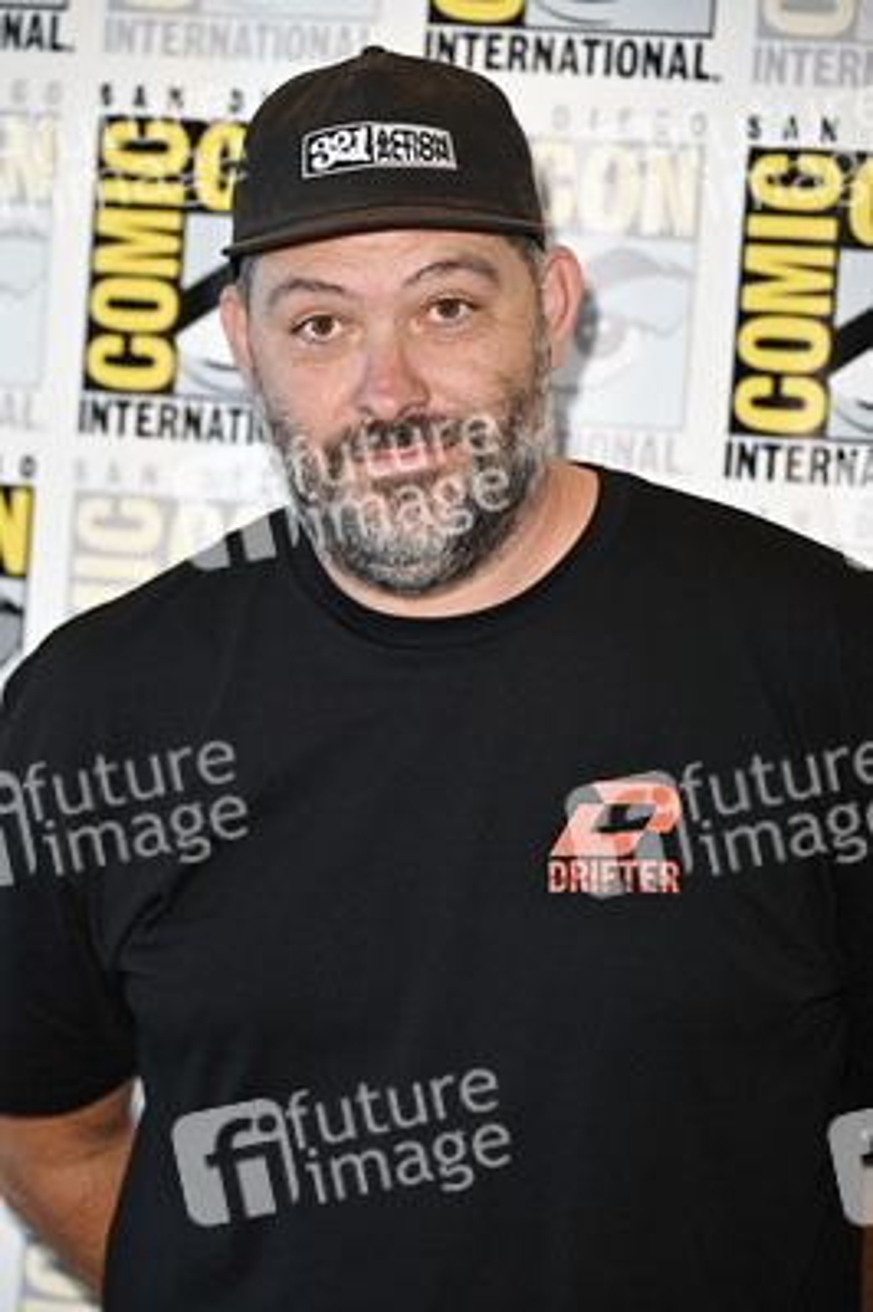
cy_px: 656
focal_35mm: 113
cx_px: 436
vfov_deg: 18.1
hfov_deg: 12.1
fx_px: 4117
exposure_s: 1/250
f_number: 4.5
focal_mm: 113
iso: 1250
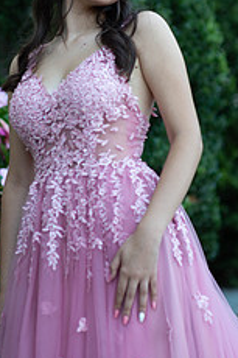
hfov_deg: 8.2
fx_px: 1649
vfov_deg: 12.4
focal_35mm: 166
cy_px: 145
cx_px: 63
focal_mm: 85
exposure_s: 1/640
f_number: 2
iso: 250
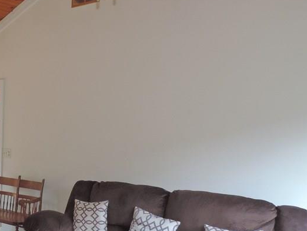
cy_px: 142
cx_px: 49
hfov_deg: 38.4
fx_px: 417
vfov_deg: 30.8
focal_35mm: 47
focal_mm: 4.3
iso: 320
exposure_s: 1/40
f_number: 3
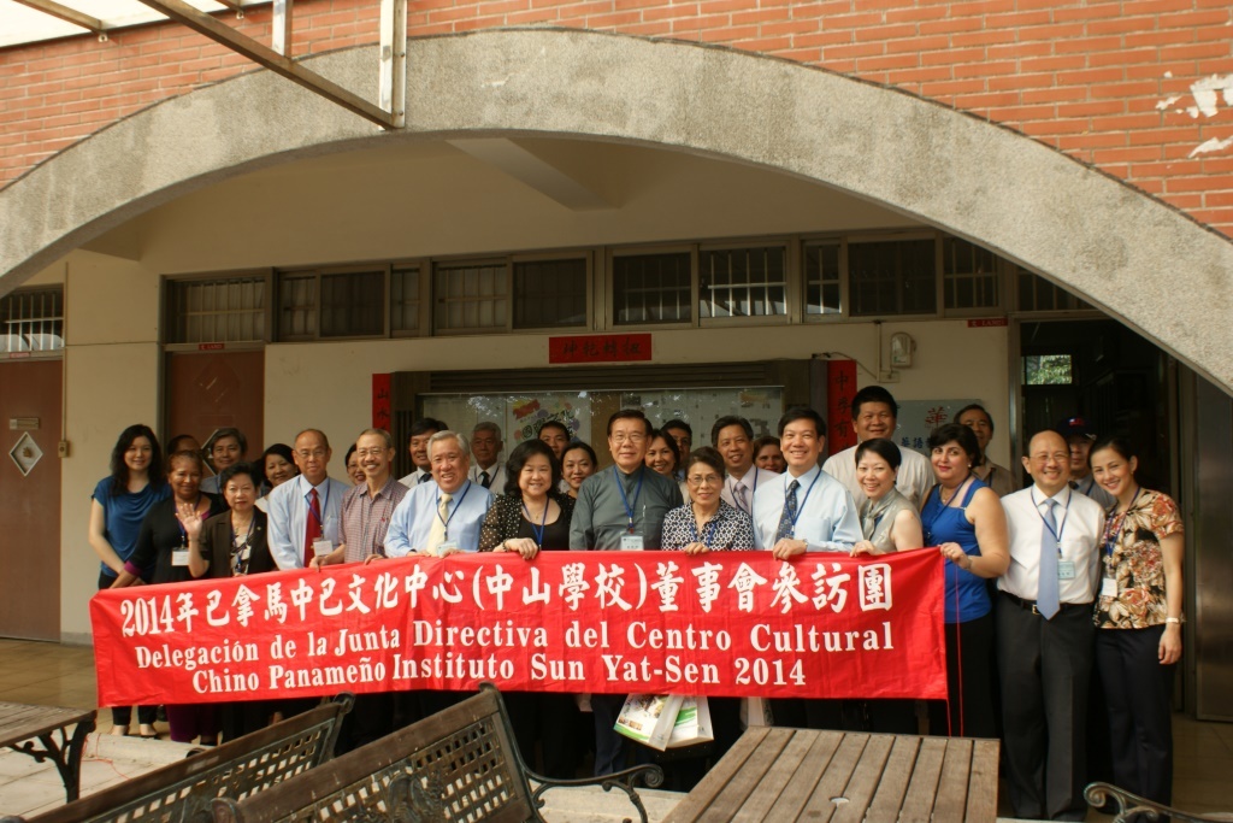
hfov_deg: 61.9
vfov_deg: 43.6
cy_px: 412
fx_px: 1028
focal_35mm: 30
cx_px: 616
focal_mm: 20
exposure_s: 1/80
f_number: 9
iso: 100
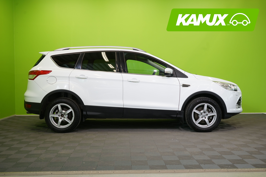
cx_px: 133
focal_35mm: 37
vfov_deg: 35.9
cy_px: 88
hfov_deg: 51.9
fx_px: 273
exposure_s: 1/40
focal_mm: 37
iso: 400
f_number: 6.3
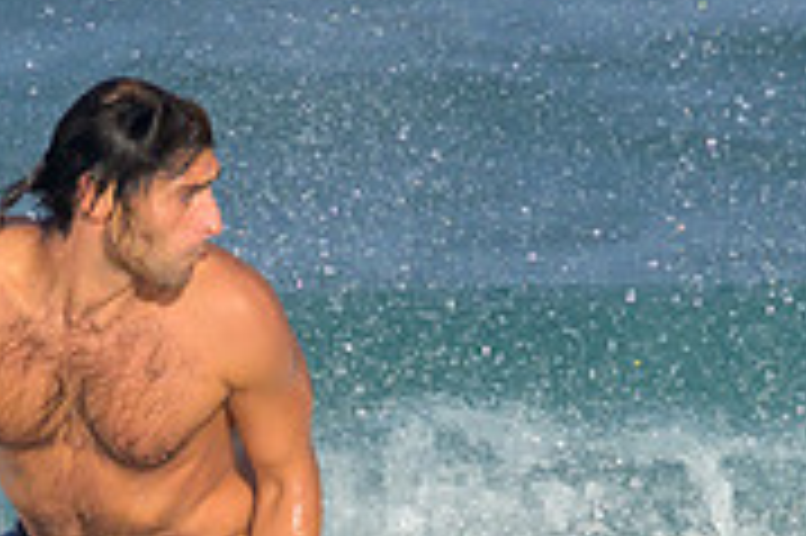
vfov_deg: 0.5
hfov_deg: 0.7
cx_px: 816
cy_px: 804
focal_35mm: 2793
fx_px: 62474
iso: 720
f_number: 11
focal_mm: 800
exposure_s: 1/1600
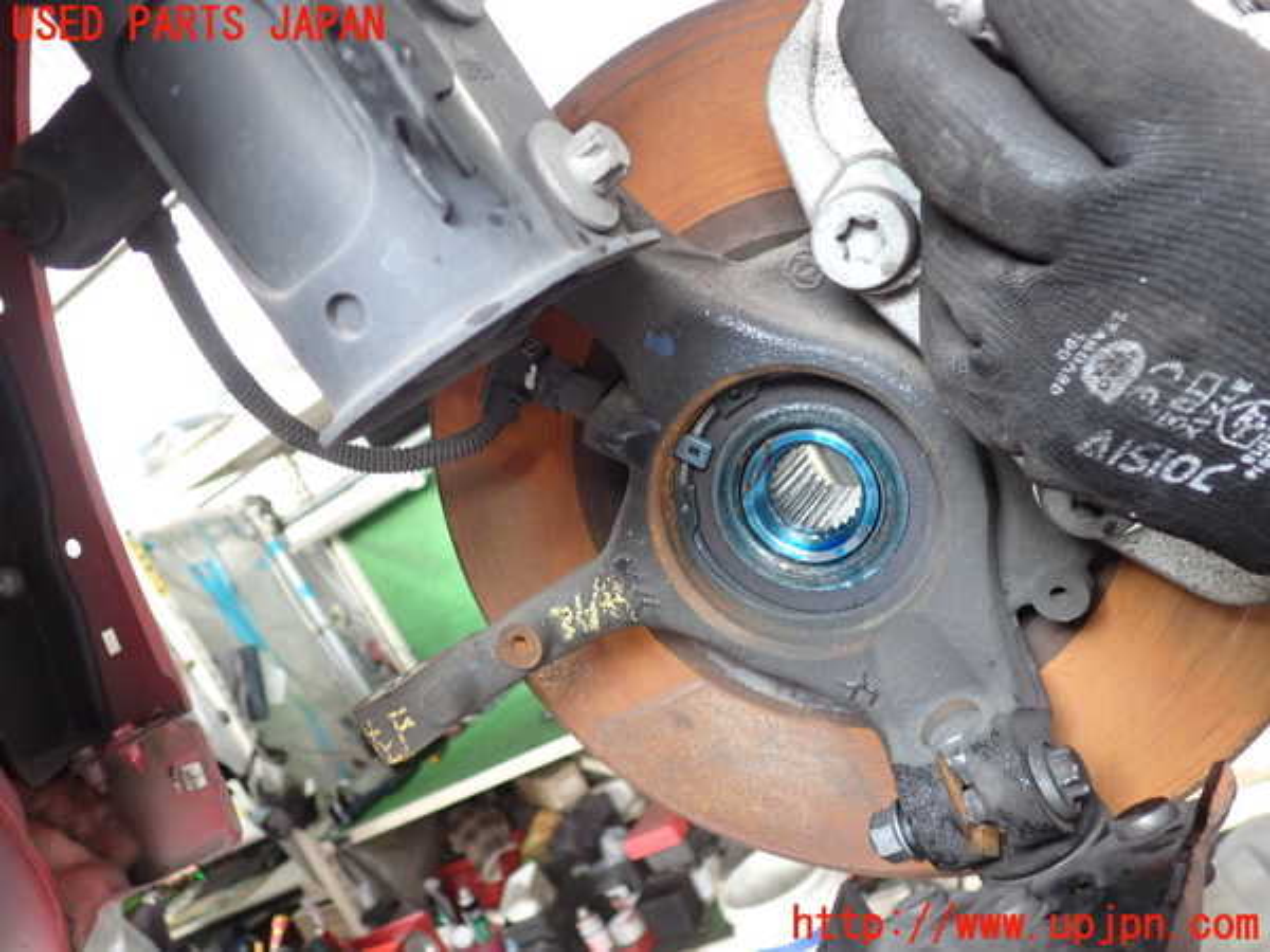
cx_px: 635
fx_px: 1101
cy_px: 476
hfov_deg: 60.0
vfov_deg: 46.8
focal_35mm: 30
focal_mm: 5.4
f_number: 2.3
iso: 320
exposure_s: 1/30
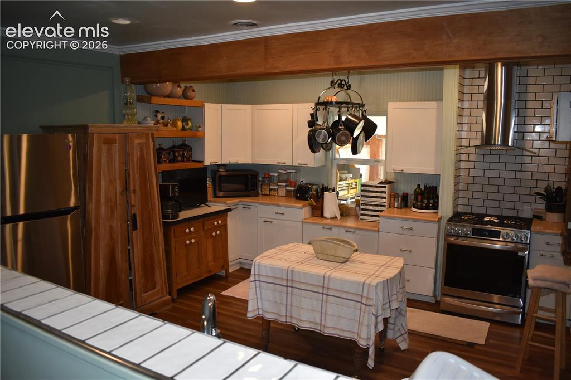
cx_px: 286
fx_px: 428
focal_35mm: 27
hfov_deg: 67.4
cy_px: 190
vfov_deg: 47.9
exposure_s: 1/200
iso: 1000
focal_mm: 18
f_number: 3.5
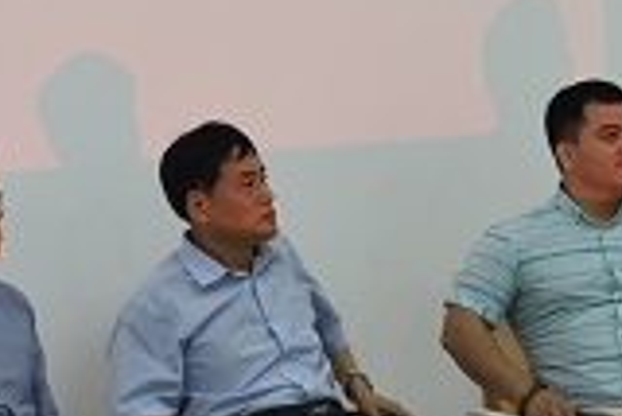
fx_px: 2335
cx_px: 319
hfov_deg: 15.2
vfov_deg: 10.2
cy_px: 167
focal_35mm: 135
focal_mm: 24
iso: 400
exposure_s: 1/50
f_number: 4.5
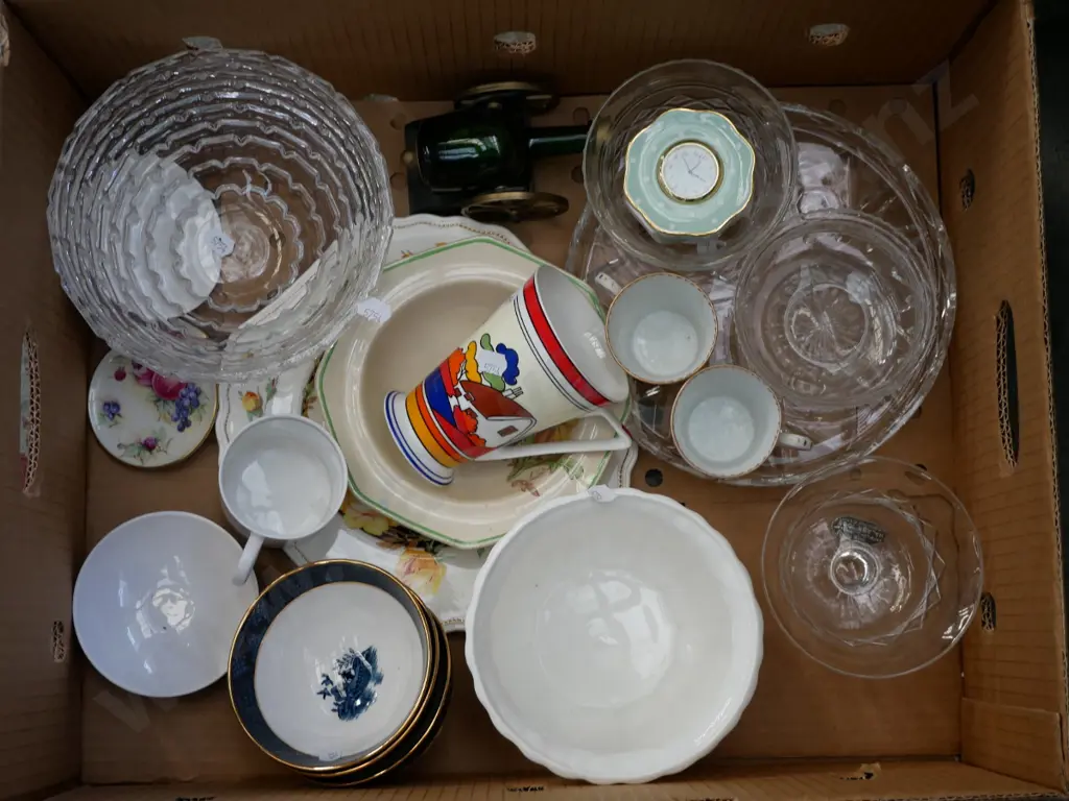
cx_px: 534
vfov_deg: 27.0
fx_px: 1668
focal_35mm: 54
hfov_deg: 35.5
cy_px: 400
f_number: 4.6
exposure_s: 1/60
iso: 500
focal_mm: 27
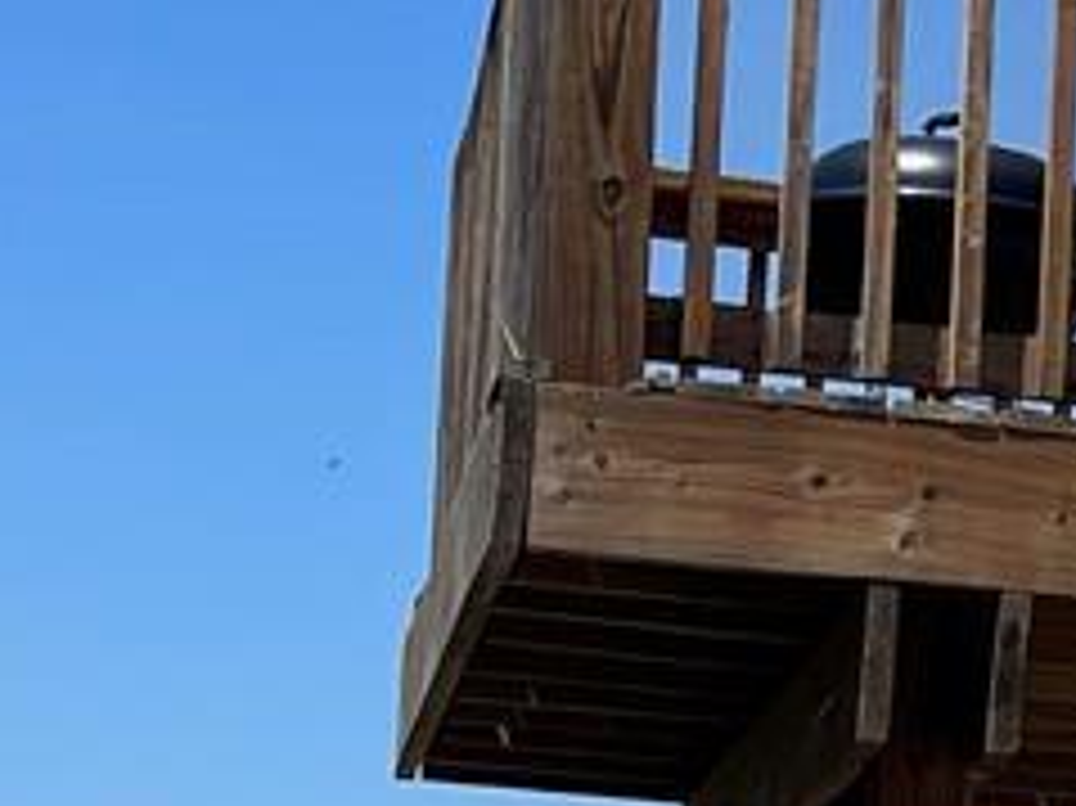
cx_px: 2692
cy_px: 1112
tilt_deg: +4.0
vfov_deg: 8.4
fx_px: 5406
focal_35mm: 174
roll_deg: -2.2
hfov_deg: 9.8
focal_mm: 4.2
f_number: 1.6
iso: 32
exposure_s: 1/6135
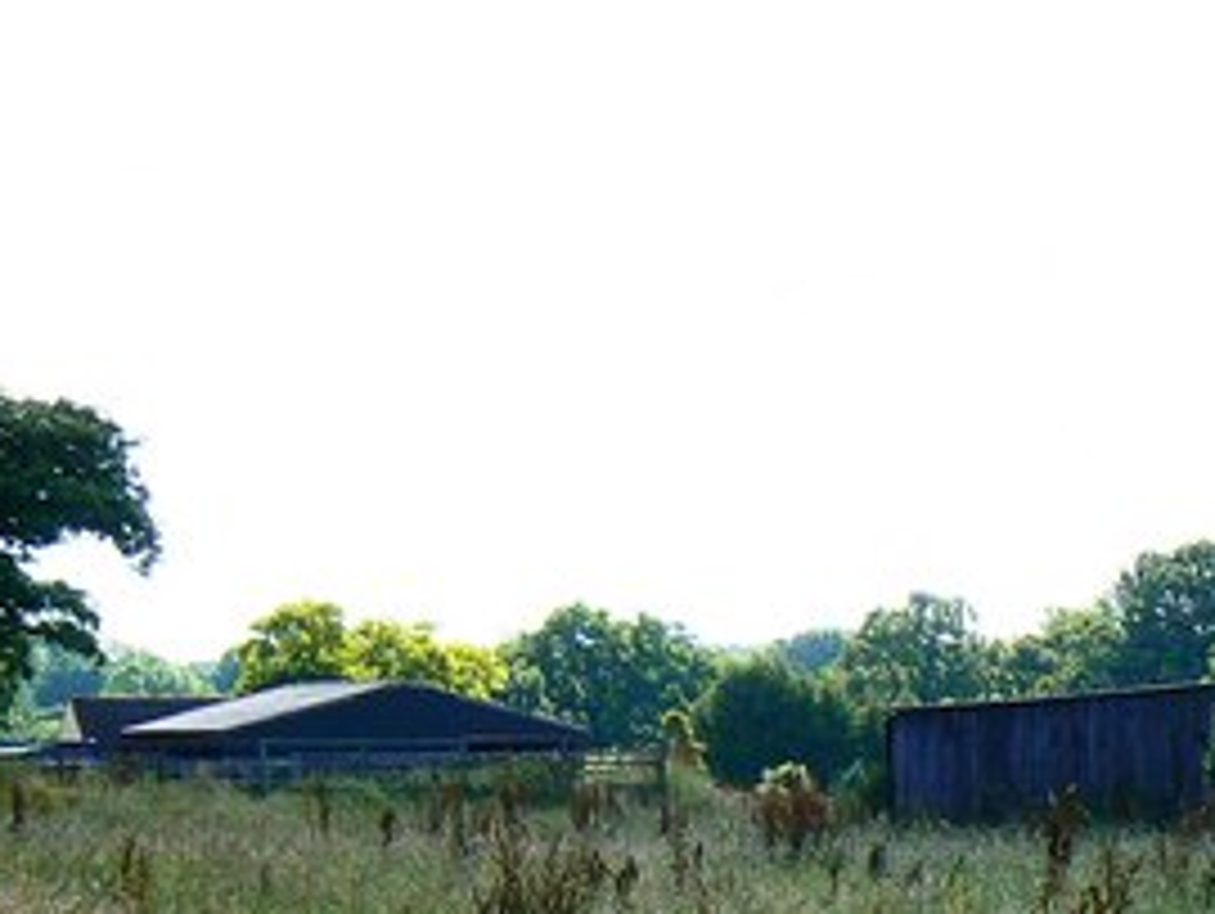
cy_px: 928
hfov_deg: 12.8
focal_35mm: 154
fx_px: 5410
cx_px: 734
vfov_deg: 9.6
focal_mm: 8.9
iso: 80
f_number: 5.6
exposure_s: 1/320
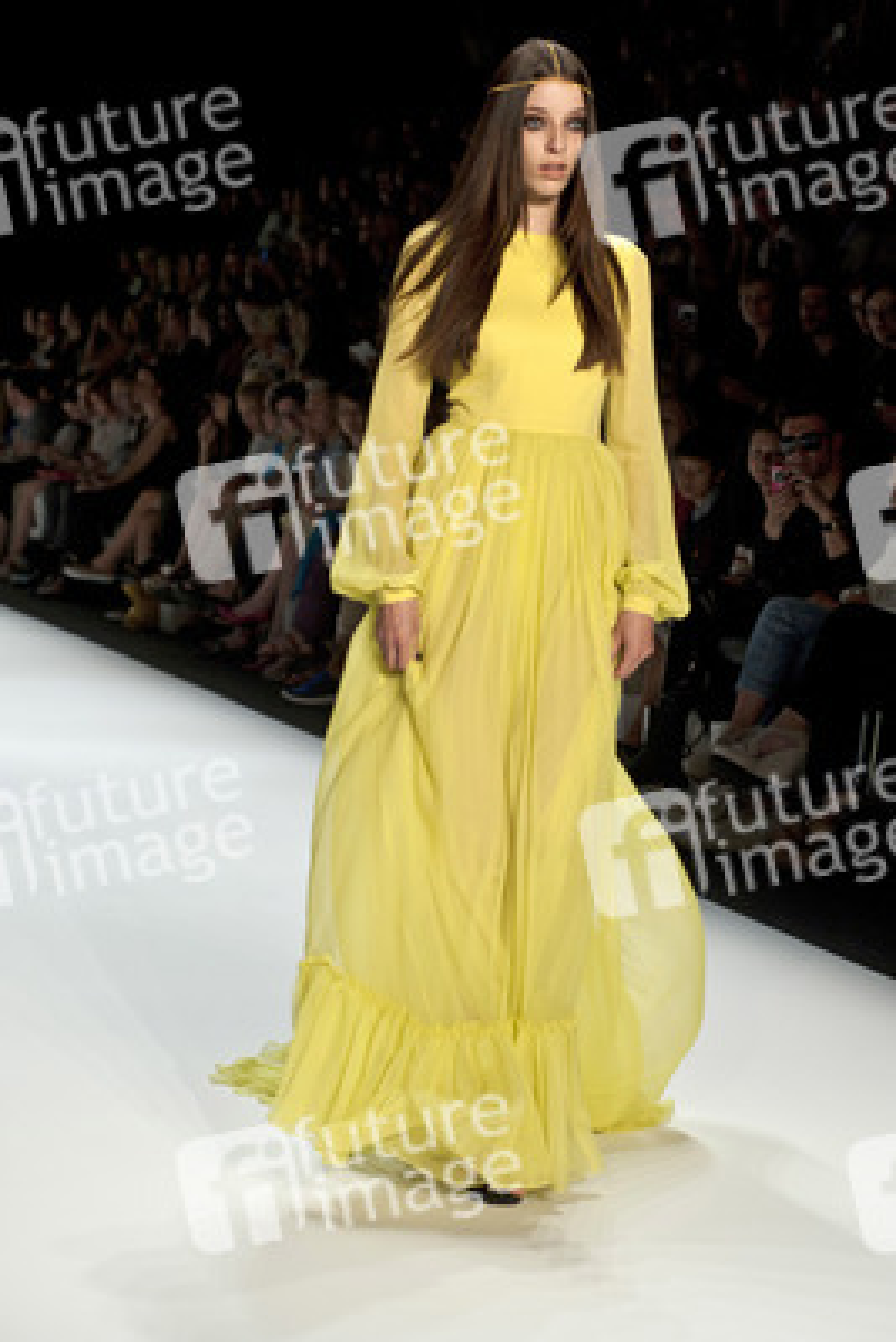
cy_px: 671
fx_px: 3730
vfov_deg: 20.4
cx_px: 448
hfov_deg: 13.7
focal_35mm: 100
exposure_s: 1/250
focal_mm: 100
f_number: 7.1
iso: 1600
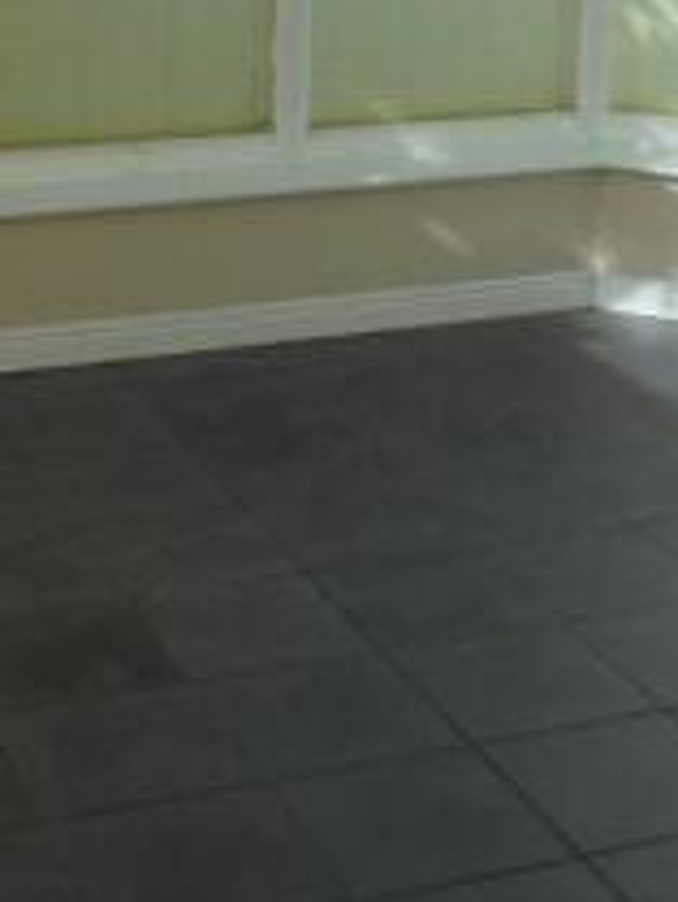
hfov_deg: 18.2
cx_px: 257
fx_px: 2113
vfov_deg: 23.4
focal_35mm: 81
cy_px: 67
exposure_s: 1/320
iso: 100
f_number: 3.7
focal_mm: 5.3
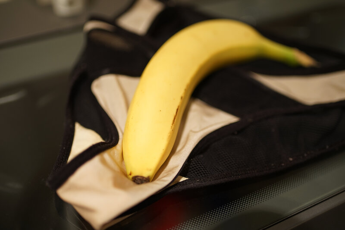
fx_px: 335
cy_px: 115
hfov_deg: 54.4
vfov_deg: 37.8
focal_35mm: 35
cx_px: 172
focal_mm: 35
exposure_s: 1/60
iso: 250
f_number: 1.8
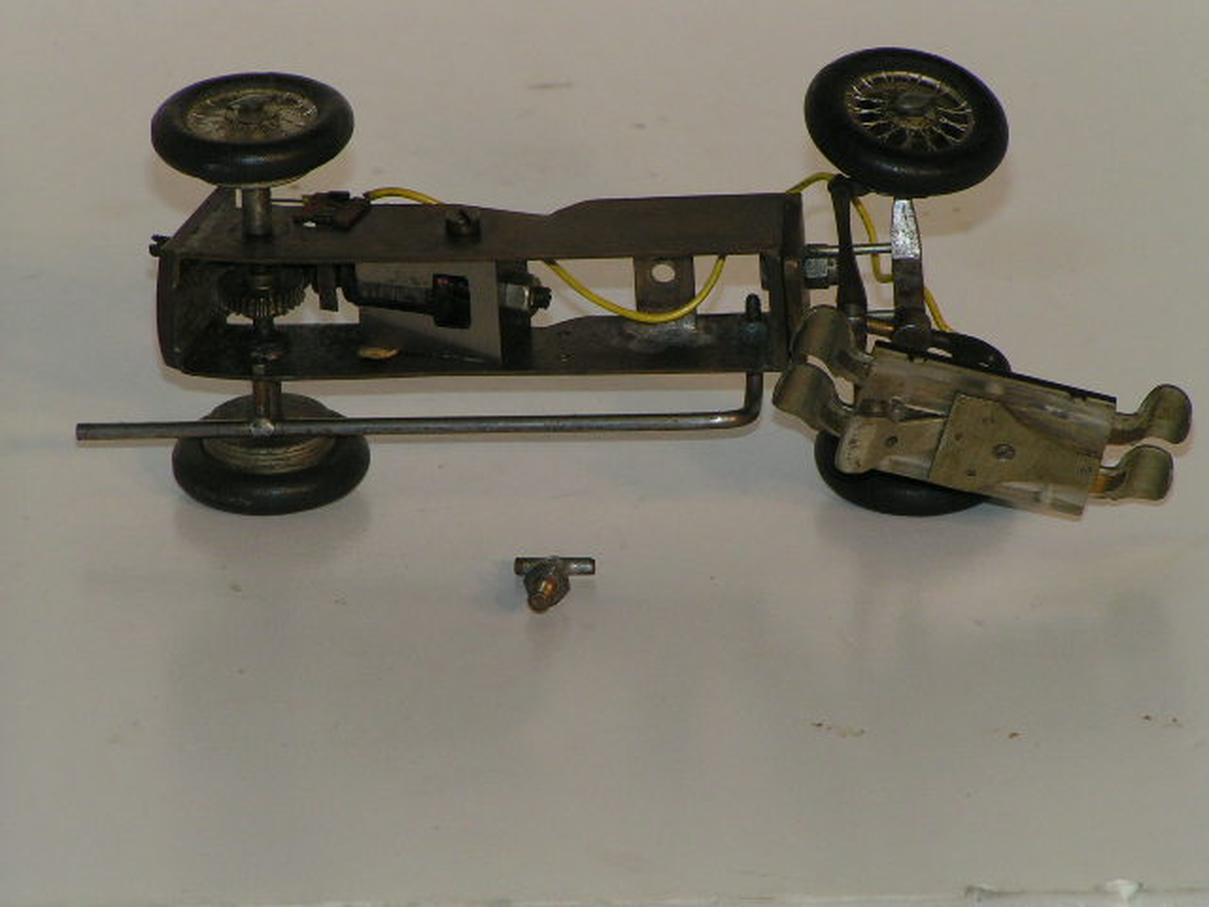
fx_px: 8627
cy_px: 454
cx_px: 604
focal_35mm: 247
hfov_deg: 8.0
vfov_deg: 6.0
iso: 100
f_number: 5.6
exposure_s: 1/250
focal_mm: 37.8
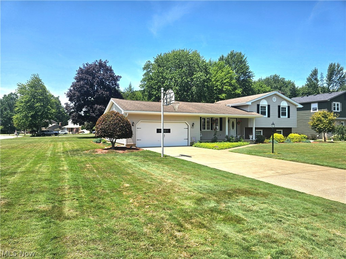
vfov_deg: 58.9
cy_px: 130
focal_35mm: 23
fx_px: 230
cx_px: 173
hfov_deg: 73.9
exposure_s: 1/909
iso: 10
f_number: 1.7
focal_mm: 6.3
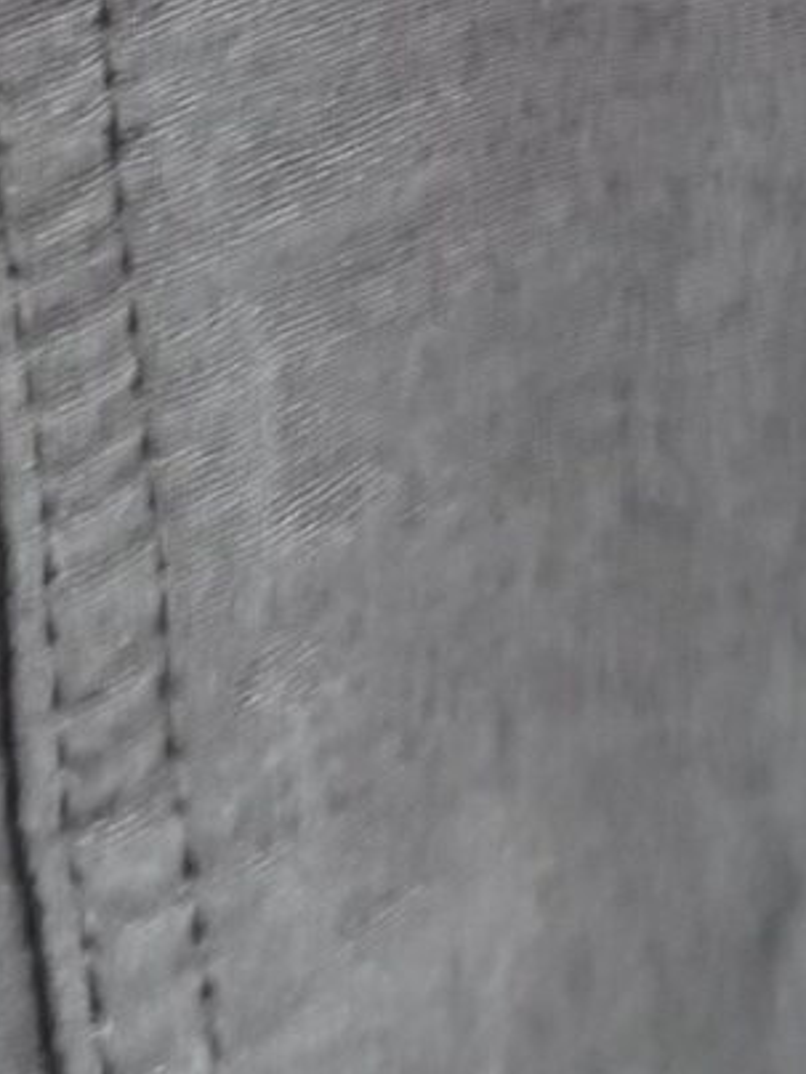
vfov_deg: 11.7
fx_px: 4719
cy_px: -1029
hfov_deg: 9.4
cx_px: 1383
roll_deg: -0.2
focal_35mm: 152
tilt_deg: -11.8
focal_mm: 6.76
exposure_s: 1/30
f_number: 1.78
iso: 1000
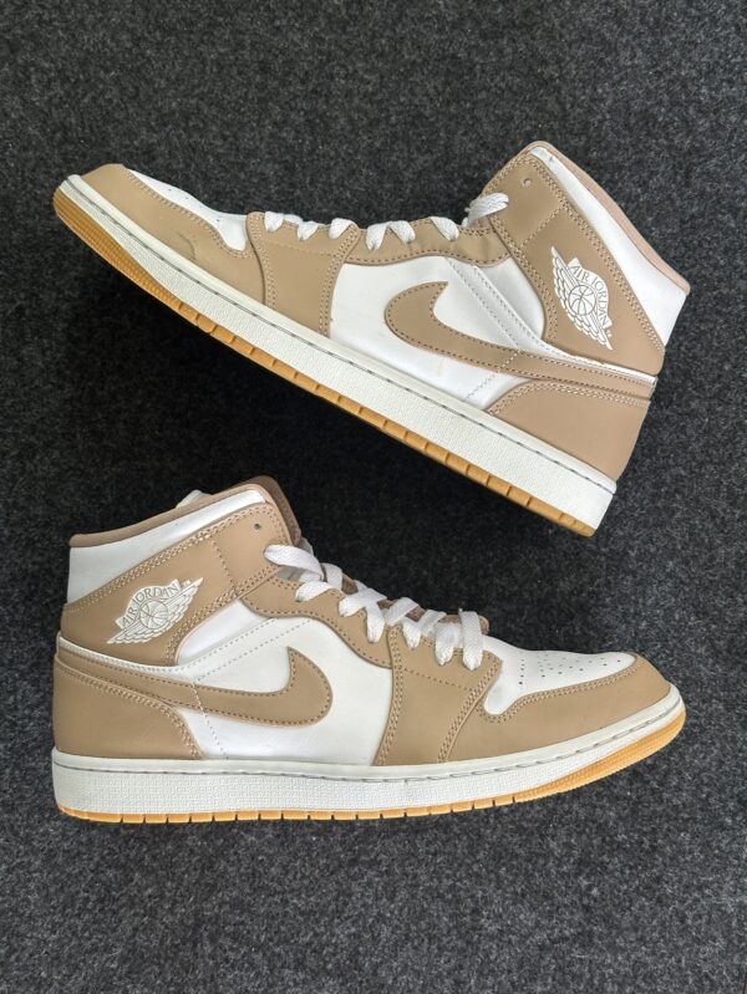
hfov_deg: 30.3
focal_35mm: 48
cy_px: 497
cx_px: 374
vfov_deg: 39.6
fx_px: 1380
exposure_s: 1/50
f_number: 1.78
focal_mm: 6.86
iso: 80
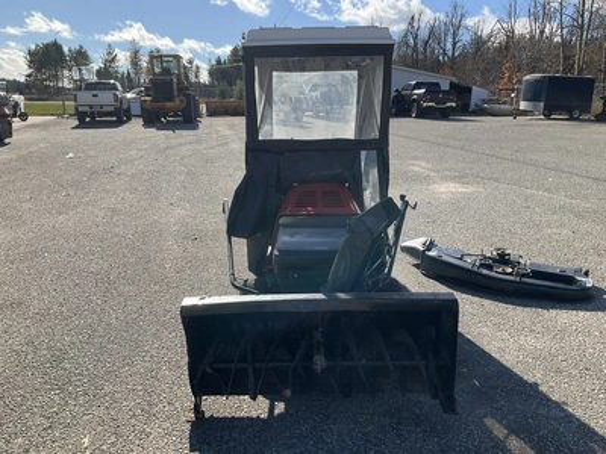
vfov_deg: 48.2
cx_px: 303
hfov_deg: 61.7
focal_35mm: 29
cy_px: 227
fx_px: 508
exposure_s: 1/1577
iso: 25
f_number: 1.8
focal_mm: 3
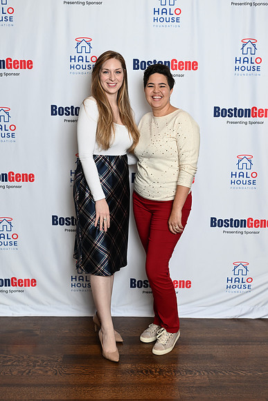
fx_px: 536
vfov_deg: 41.1
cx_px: 134
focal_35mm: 48
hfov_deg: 28.1
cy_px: 200
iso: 200
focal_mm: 48
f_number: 3.5
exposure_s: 1/60
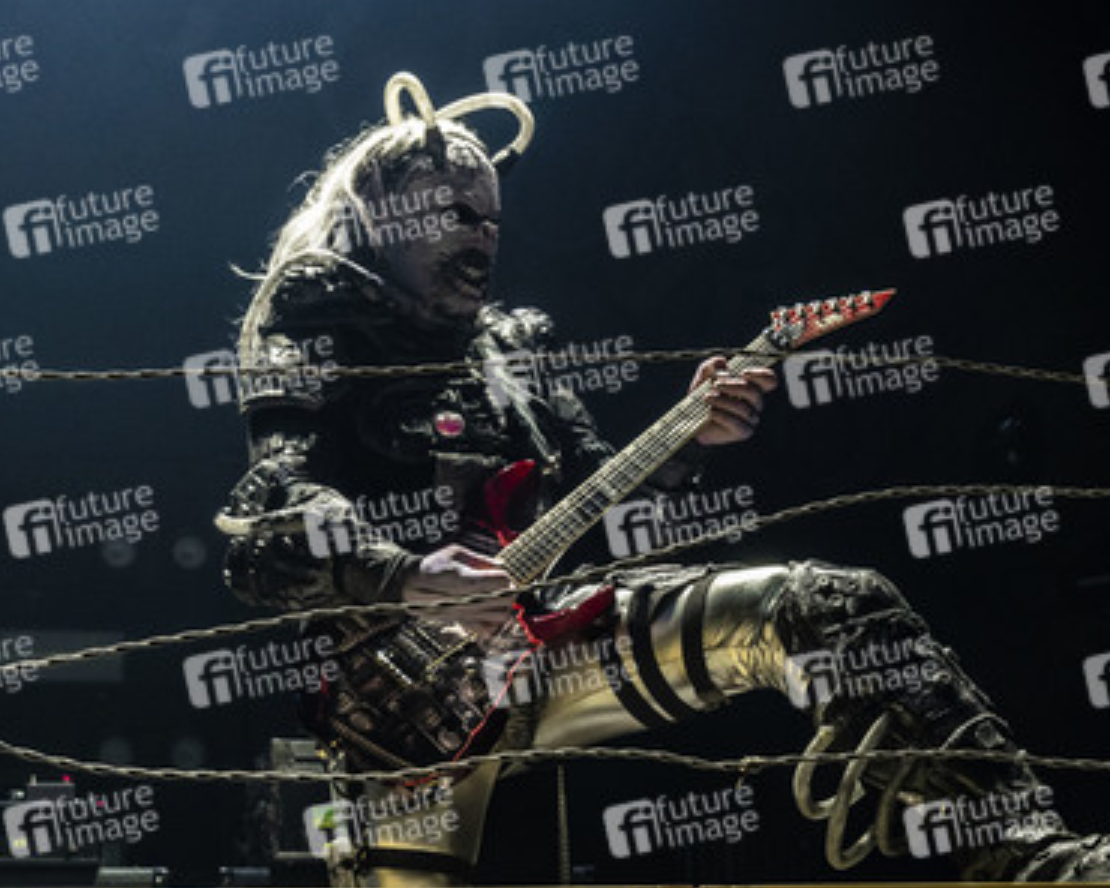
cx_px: 602
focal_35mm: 56
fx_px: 1840
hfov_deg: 33.6
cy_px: 447
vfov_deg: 27.1
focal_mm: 49
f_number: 9
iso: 2500
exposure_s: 1/320
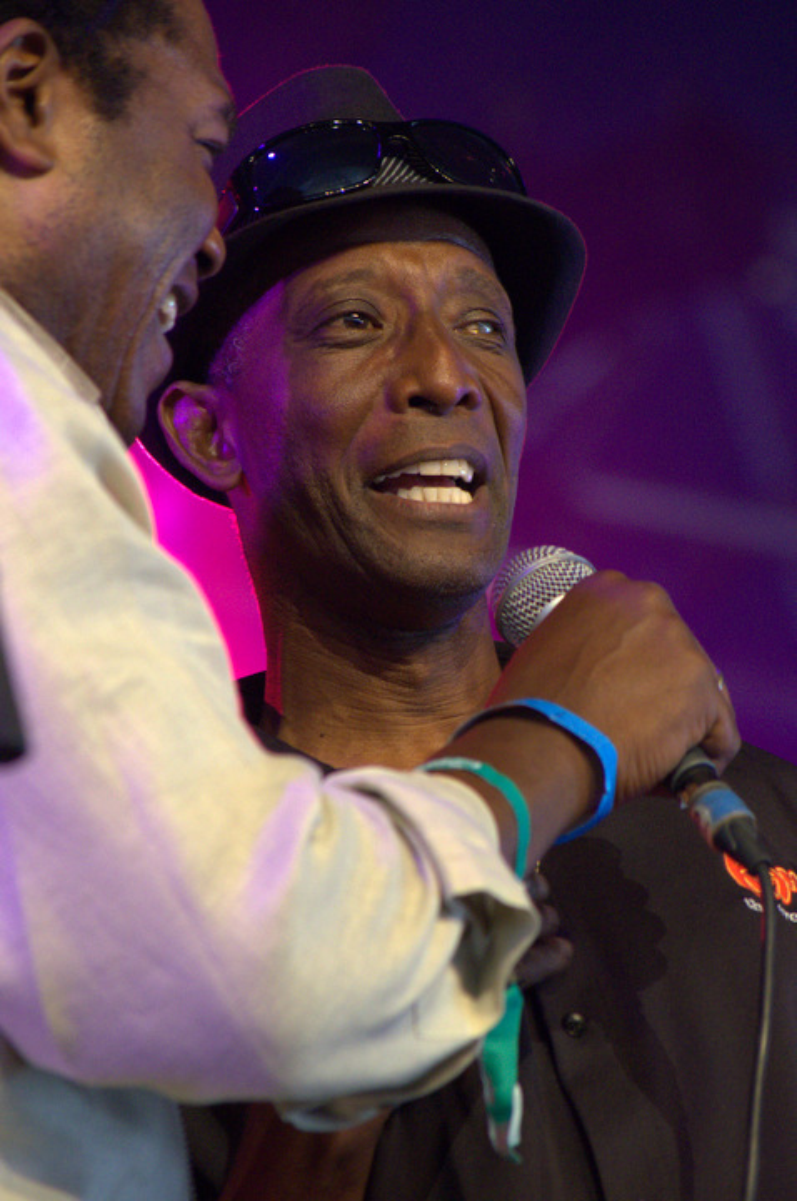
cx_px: 398
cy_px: 600
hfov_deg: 4.2
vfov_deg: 6.3
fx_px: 10990
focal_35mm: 330
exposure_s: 1/160
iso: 3200
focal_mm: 220
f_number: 6.3
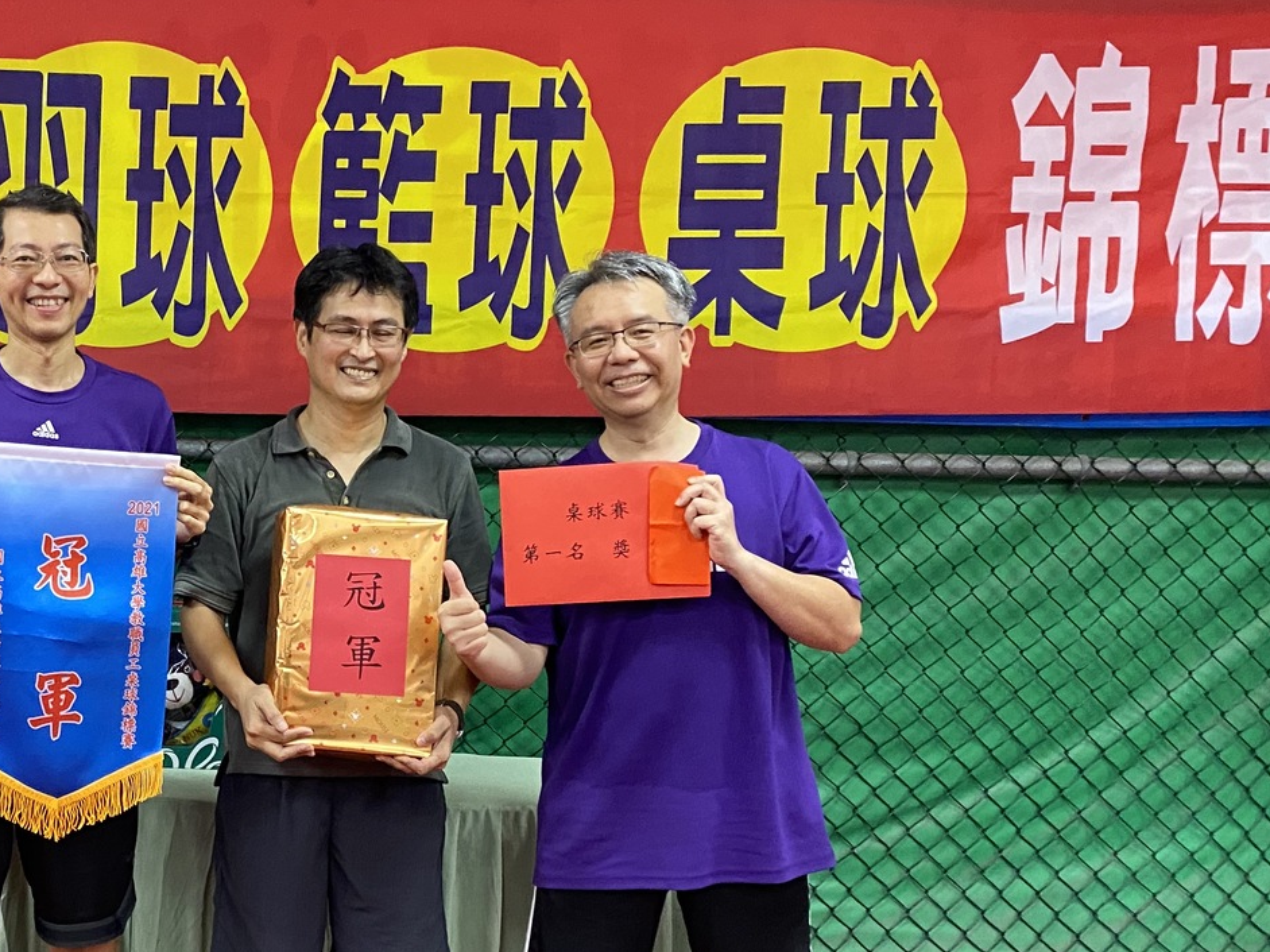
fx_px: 1944
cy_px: 581
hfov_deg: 34.4
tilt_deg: -3.4
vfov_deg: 27.4
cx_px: 154
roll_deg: -1.1
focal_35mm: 53
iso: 320
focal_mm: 4.25
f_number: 1.8
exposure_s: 1/60
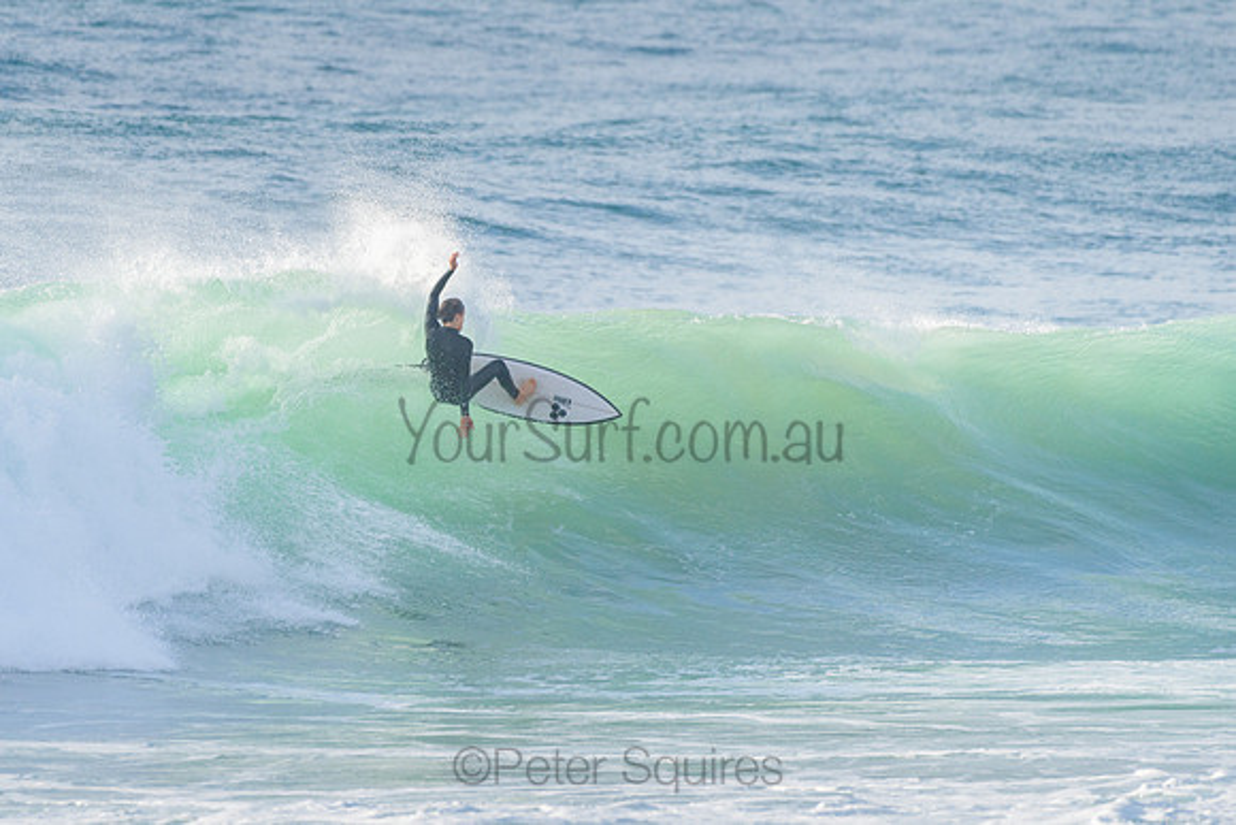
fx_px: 21026
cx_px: 483
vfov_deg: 2.2
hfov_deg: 3.4
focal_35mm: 612
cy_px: 398
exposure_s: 1/2000
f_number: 5.6
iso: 560
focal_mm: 500
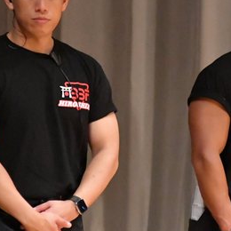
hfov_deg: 1.5
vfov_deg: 1.5
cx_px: 166
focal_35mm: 1140
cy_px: 98
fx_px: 8607
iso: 12800
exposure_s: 1/400
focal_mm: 300
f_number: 5.6
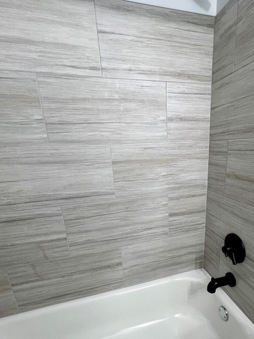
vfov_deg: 86.5
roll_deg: +2.6
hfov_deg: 70.5
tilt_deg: -17.8
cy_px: 205
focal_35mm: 18
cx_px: 158
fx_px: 176
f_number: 1.8
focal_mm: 1.57
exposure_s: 1/60
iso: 125
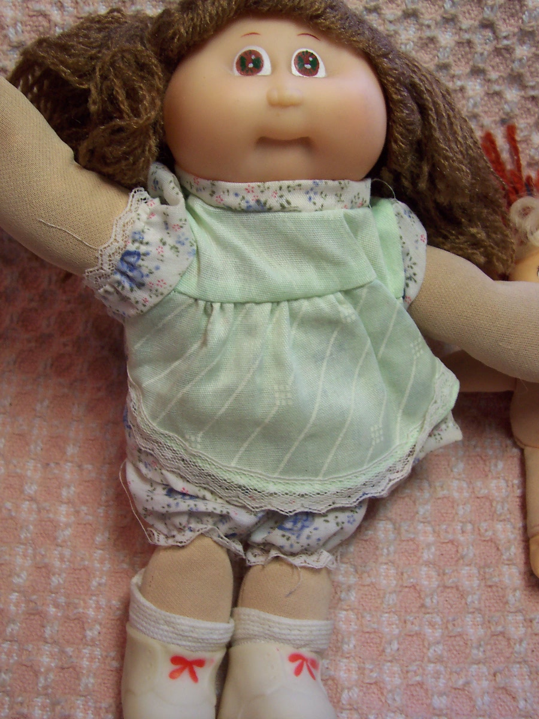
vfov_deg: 50.1
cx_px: 270
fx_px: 768
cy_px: 360
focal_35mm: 37
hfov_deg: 38.7
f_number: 2.8
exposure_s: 1/60
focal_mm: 5.6
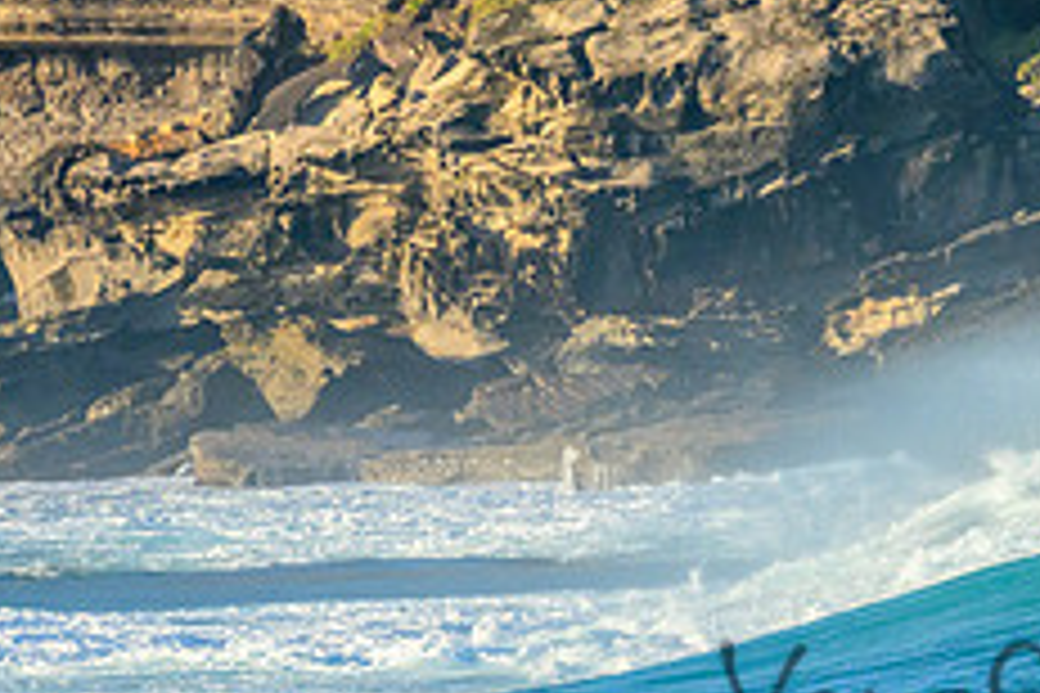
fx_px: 39777
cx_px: 1320
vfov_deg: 1.0
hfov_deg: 1.5
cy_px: 652
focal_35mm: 1377
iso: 1000
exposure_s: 1/2000
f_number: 9
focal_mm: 400
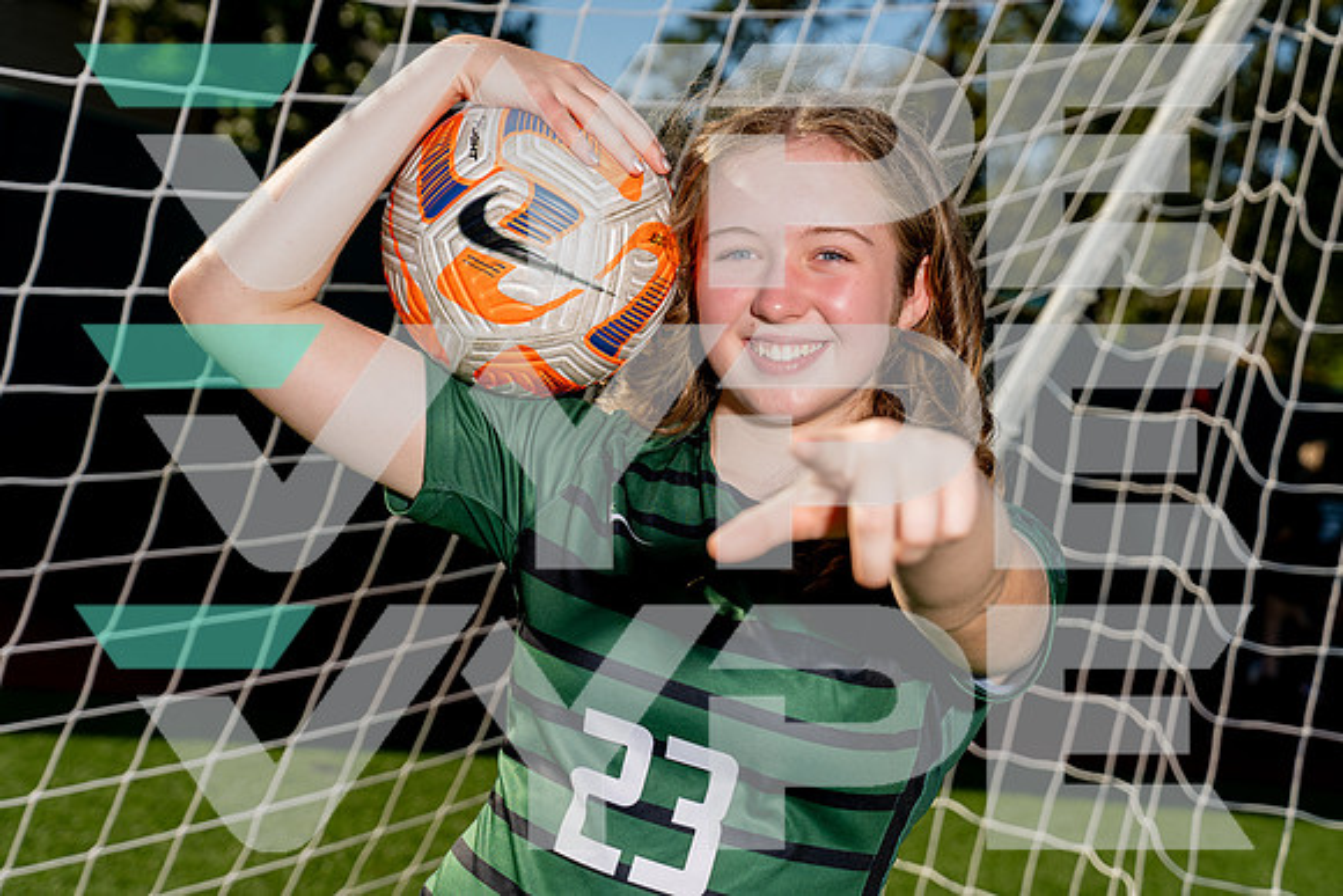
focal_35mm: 66
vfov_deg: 20.7
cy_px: 450
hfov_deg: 30.7
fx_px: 2450
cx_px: 668
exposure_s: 1/1250
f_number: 5
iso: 100
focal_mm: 63
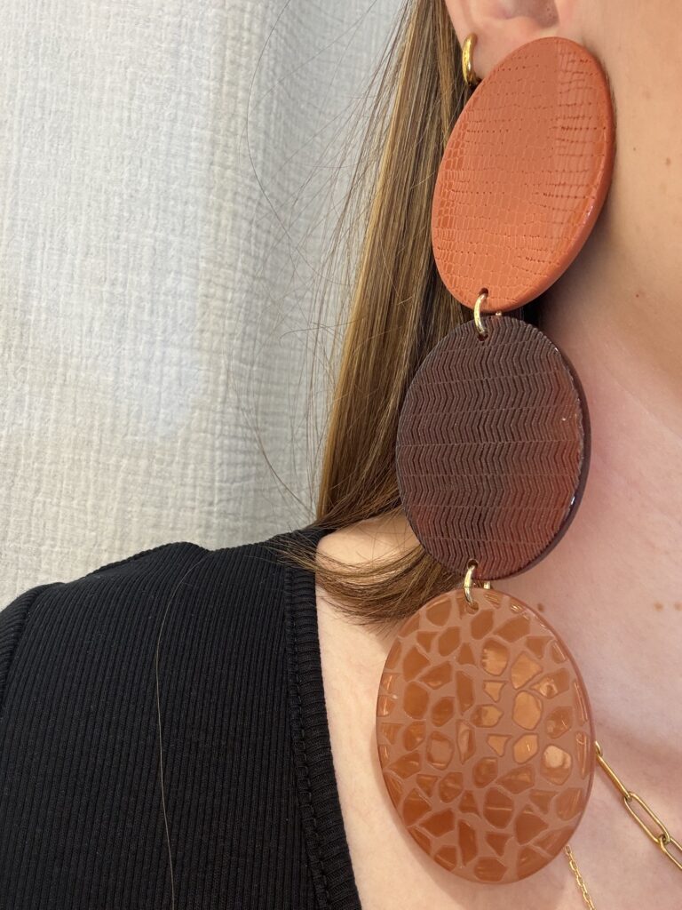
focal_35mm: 30
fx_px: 788
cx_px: 341
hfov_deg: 46.8
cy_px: 455
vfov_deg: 60.0
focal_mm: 2.69
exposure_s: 1/50
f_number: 1.9
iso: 80
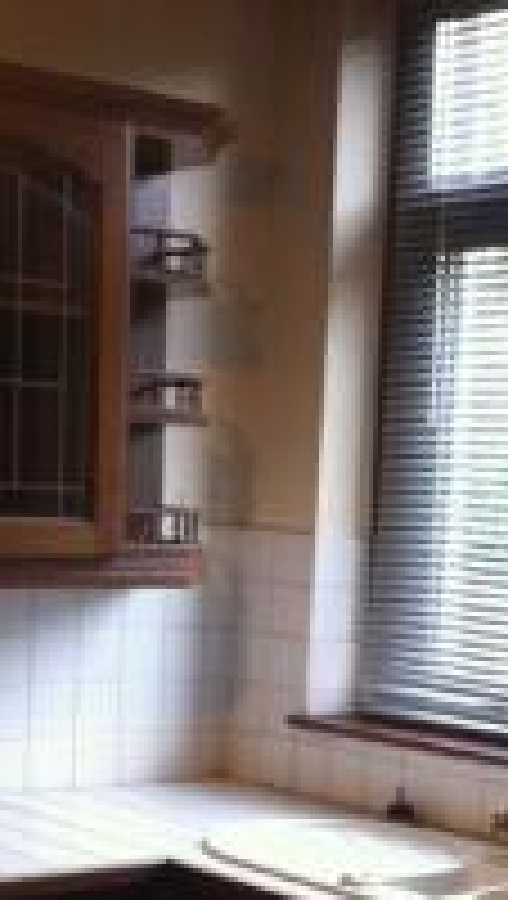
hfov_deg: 14.6
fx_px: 1981
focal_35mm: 83
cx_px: 288
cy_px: 691
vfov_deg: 25.2
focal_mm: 3.85
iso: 160
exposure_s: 1/15
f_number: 2.8
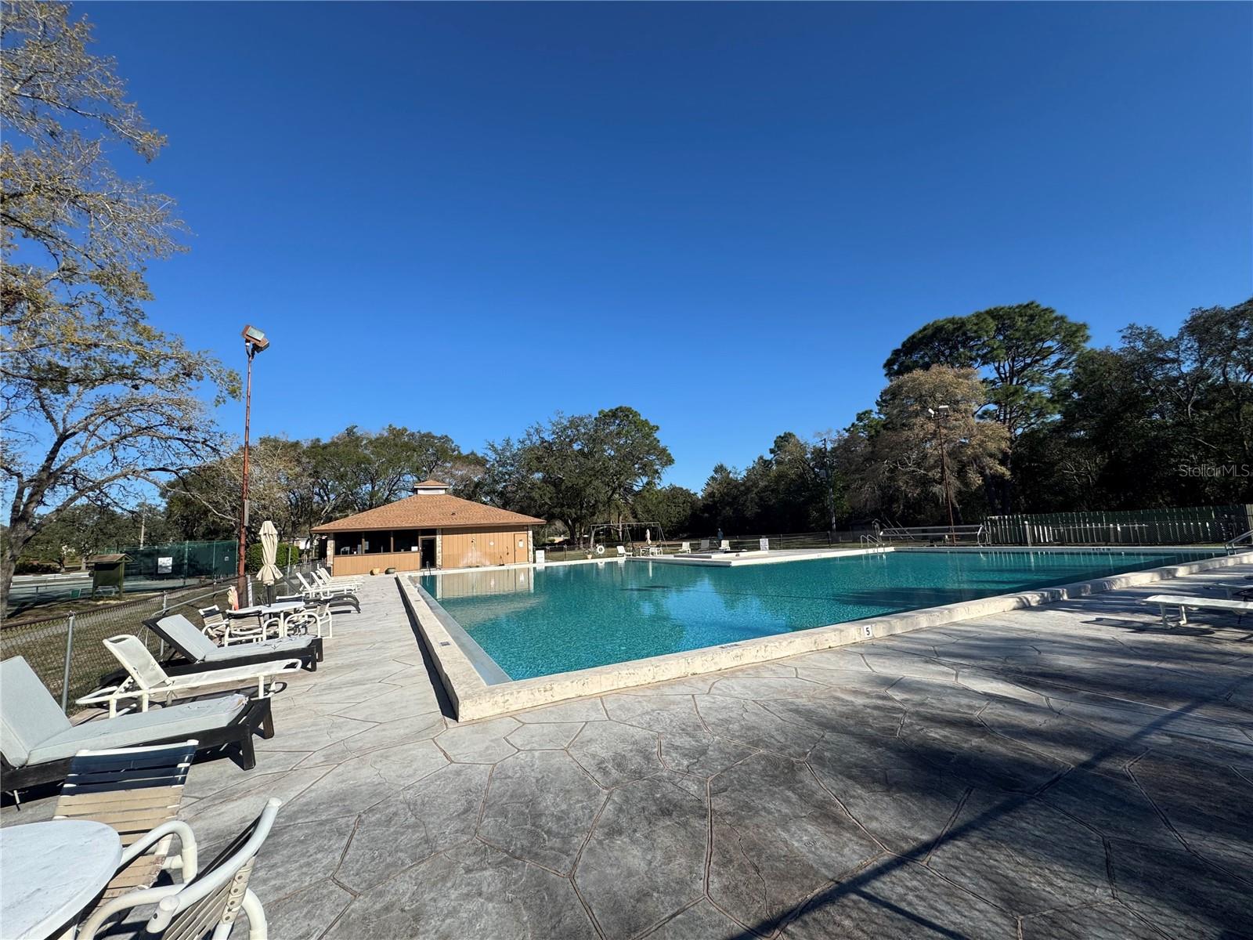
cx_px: 626
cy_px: 470
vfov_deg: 85.7
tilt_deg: +6.9
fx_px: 507
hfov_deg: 102.1
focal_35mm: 14
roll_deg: +2.3
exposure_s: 1/2494
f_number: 2.2
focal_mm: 2.22
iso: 50
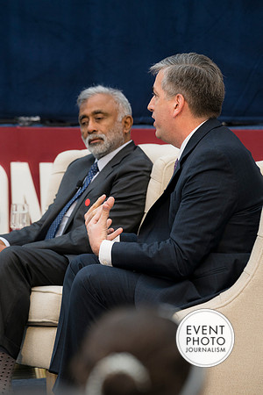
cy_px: 198
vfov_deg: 9.1
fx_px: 2465
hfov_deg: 6.1
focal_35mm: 225
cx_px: 132
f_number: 4
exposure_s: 1/160
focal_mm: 150
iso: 450
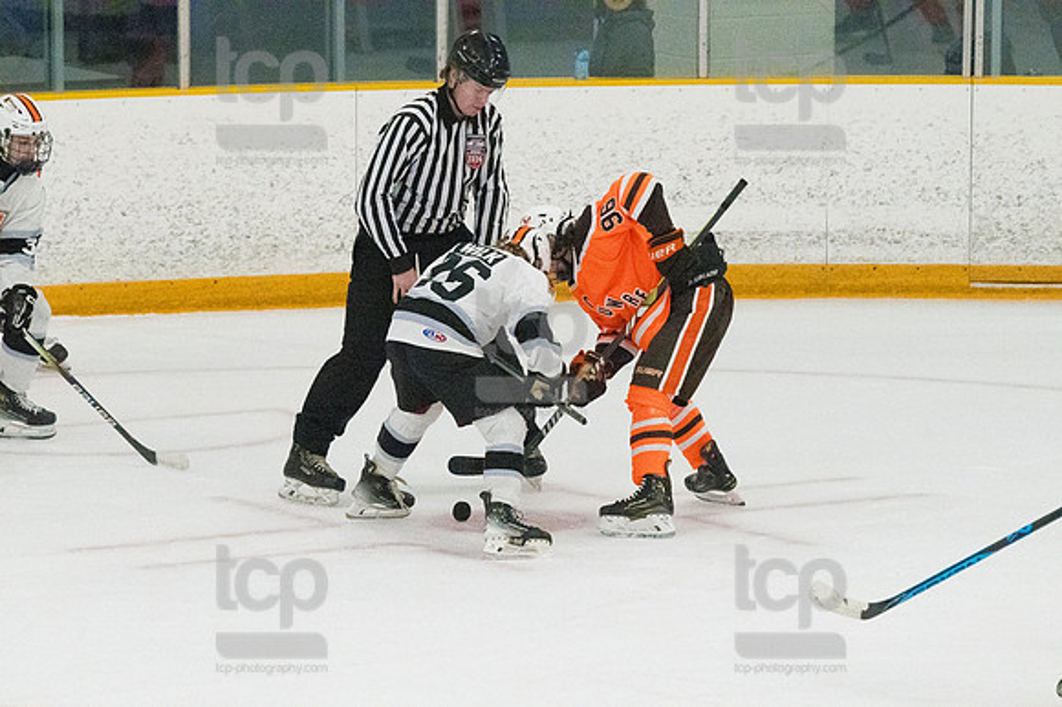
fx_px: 8845
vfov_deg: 4.6
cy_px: 354
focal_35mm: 300
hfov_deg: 6.9
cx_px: 531
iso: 8000
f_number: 5
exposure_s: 1/1600
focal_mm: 200
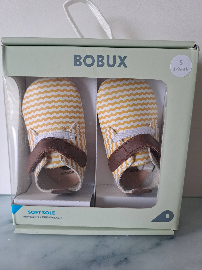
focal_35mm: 25
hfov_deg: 54.9
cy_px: 135
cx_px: 101
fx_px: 195
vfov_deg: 69.4
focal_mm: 4.65
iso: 100
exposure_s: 1/50
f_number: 1.8
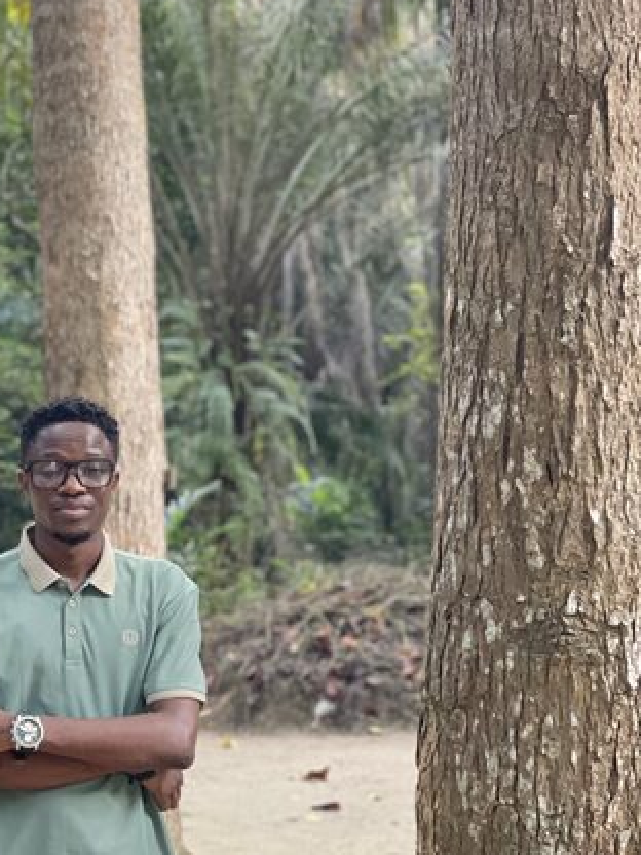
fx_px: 1975
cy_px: 362
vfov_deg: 24.4
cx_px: 164
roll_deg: +0.9
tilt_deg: +5.6
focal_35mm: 80
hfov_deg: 18.3
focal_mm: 6
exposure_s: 1/67
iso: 250
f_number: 2
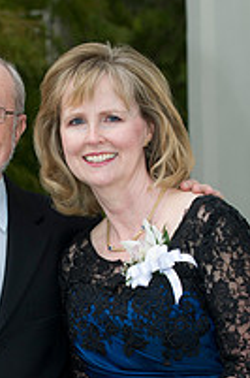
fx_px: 1927
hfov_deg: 7.4
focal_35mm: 184
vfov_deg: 11.2
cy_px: 273
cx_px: 20
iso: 400
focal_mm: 82
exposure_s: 1/125
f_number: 5
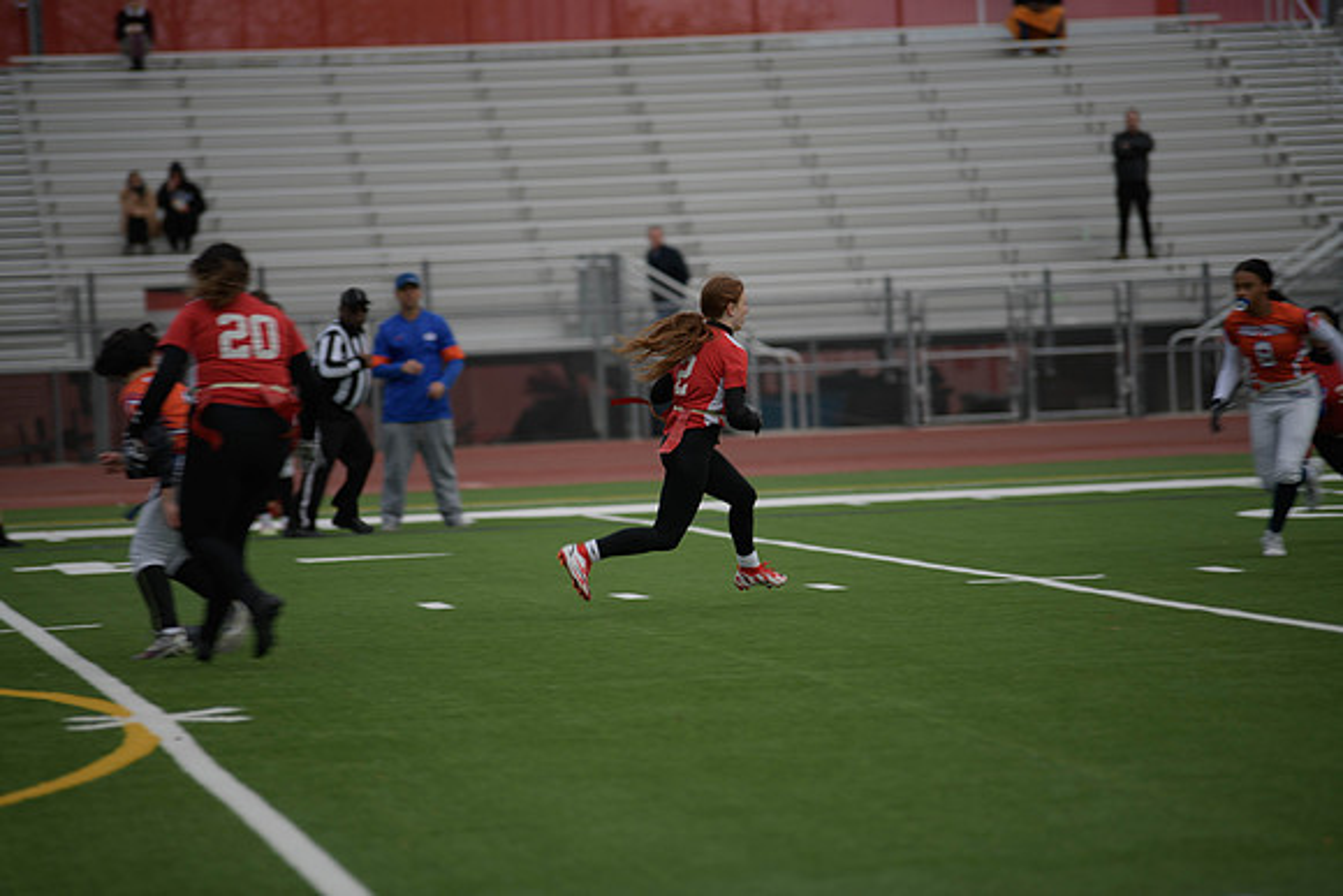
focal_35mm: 180
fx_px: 6716
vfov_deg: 7.6
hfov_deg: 11.4
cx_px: 672
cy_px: 448
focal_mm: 180
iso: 80
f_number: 2.8
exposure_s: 1/200
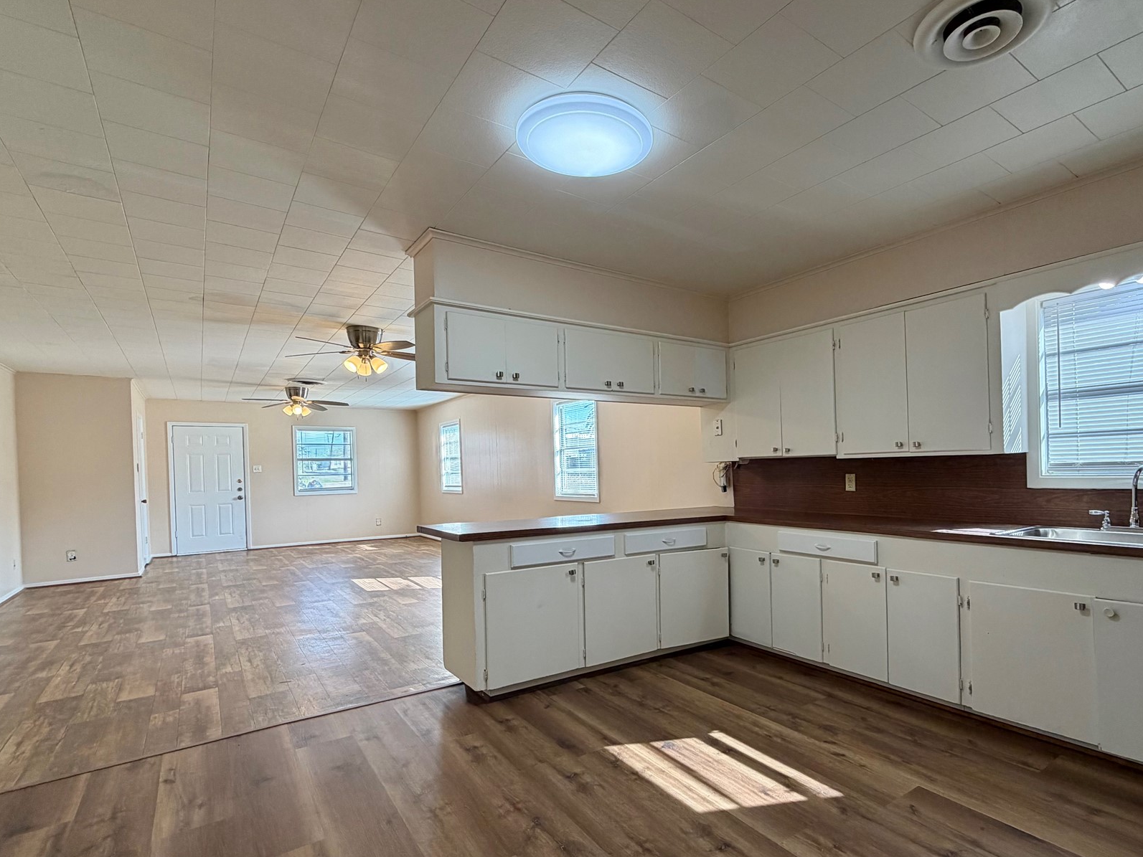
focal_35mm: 18
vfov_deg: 71.4
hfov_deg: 87.4
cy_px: 473
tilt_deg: -0.9
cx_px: 639
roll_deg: +2.3
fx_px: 594
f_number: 2.2
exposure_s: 1/120
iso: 125
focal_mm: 2.22
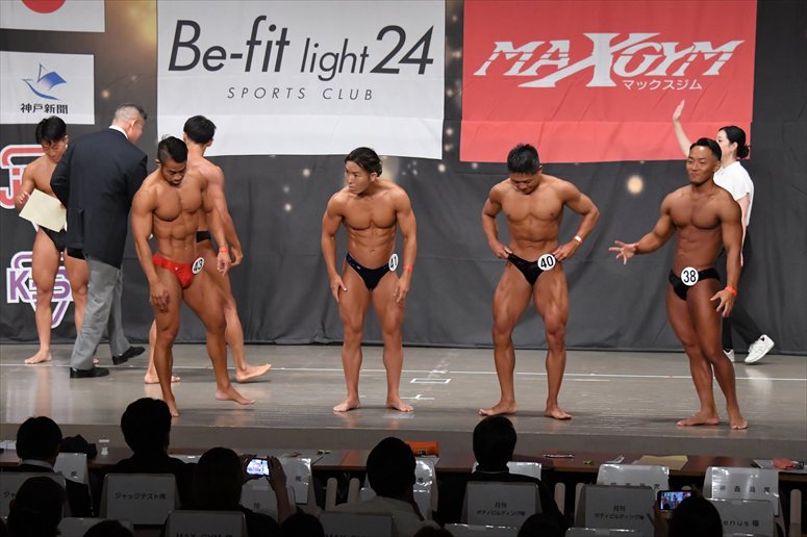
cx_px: 404
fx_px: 2846
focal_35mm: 127
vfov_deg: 10.8
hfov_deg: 16.1
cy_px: 268
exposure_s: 1/400
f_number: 5.6
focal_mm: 85
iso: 6400
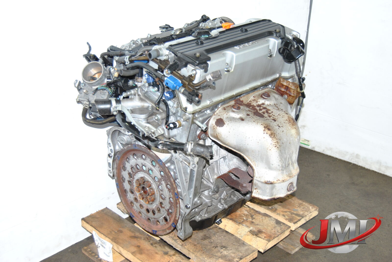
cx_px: 196
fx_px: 556
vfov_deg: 26.6
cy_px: 131
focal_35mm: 51
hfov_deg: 38.8
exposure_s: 1/125
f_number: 4.5
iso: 400
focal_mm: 34
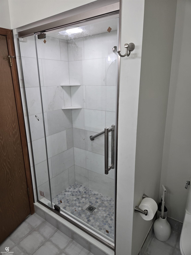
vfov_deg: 73.9
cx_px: 96
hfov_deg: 58.9
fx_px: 169
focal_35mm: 23
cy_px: 128
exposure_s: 1/120
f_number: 1.8
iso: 50
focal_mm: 5.4
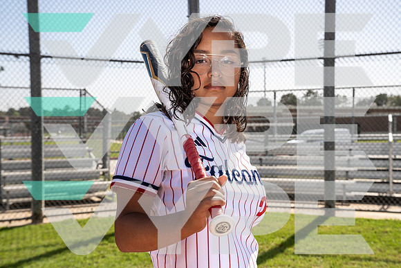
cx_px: 200
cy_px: 134
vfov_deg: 29.3
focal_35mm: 46
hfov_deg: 42.7
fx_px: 512
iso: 100
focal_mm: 46
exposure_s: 1/250
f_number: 7.1
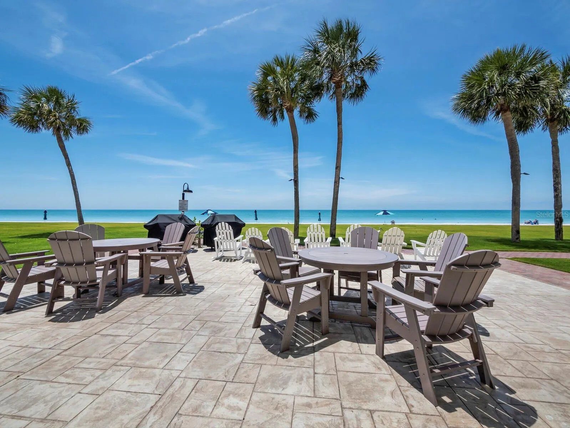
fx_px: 231
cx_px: 285
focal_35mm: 14
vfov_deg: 85.7
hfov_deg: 102.0
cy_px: 214
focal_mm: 7
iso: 320
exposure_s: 1/400
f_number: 10
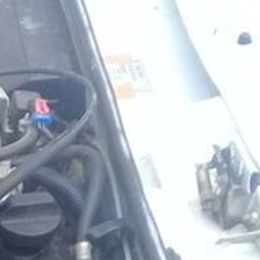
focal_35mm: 114
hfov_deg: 13.9
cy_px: 387
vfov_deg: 14.3
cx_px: -183
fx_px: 969
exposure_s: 1/100
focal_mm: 3.3
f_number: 2.2
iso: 100
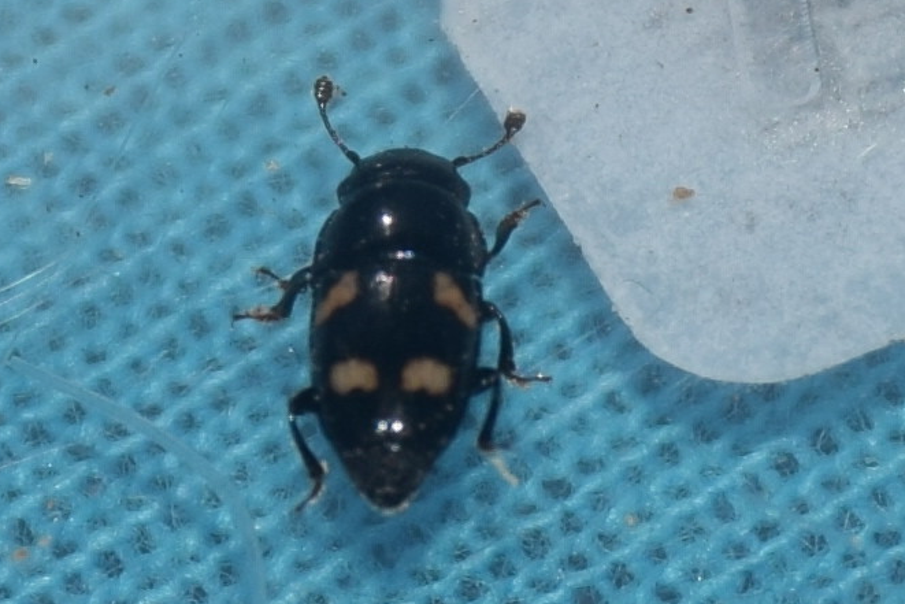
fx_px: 7669
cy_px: 288
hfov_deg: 6.8
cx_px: 382
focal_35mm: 305
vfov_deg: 4.5
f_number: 8
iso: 100
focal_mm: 140
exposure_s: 1/60
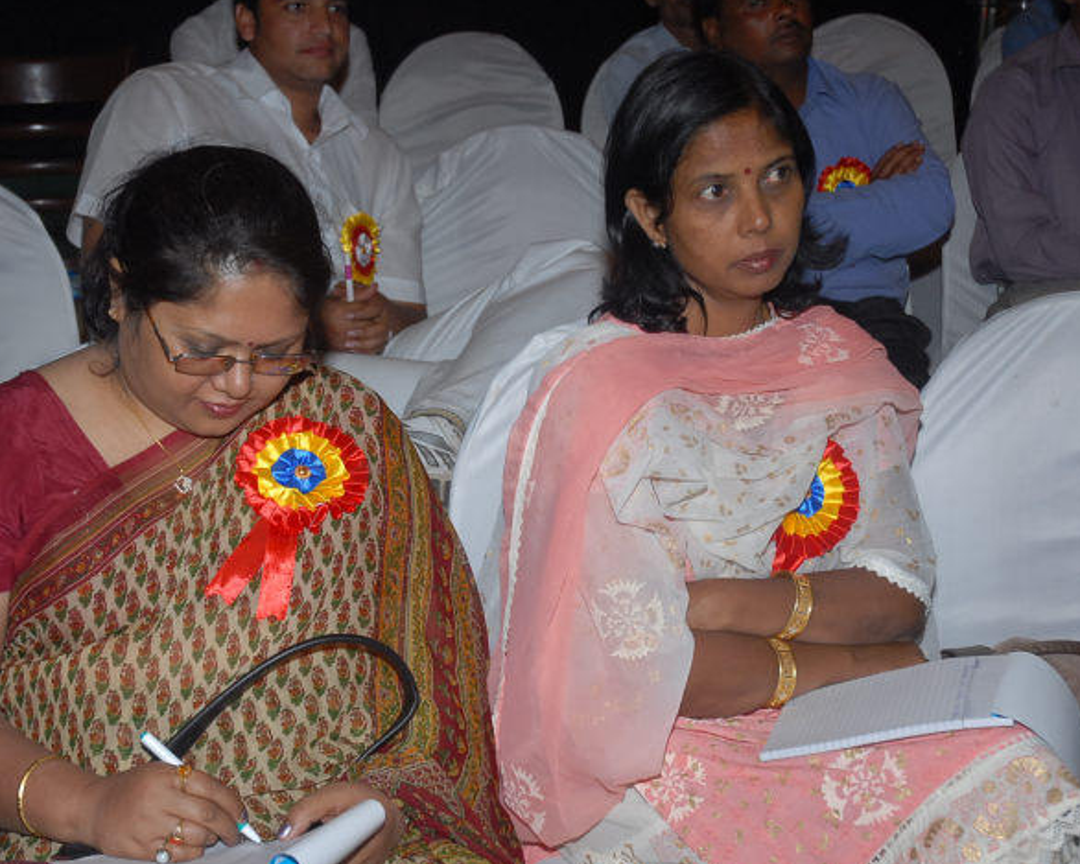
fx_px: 1907
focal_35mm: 60
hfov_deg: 31.6
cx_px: 516
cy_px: 485
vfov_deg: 25.5
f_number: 5.6
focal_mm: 31
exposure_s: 1/125
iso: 400
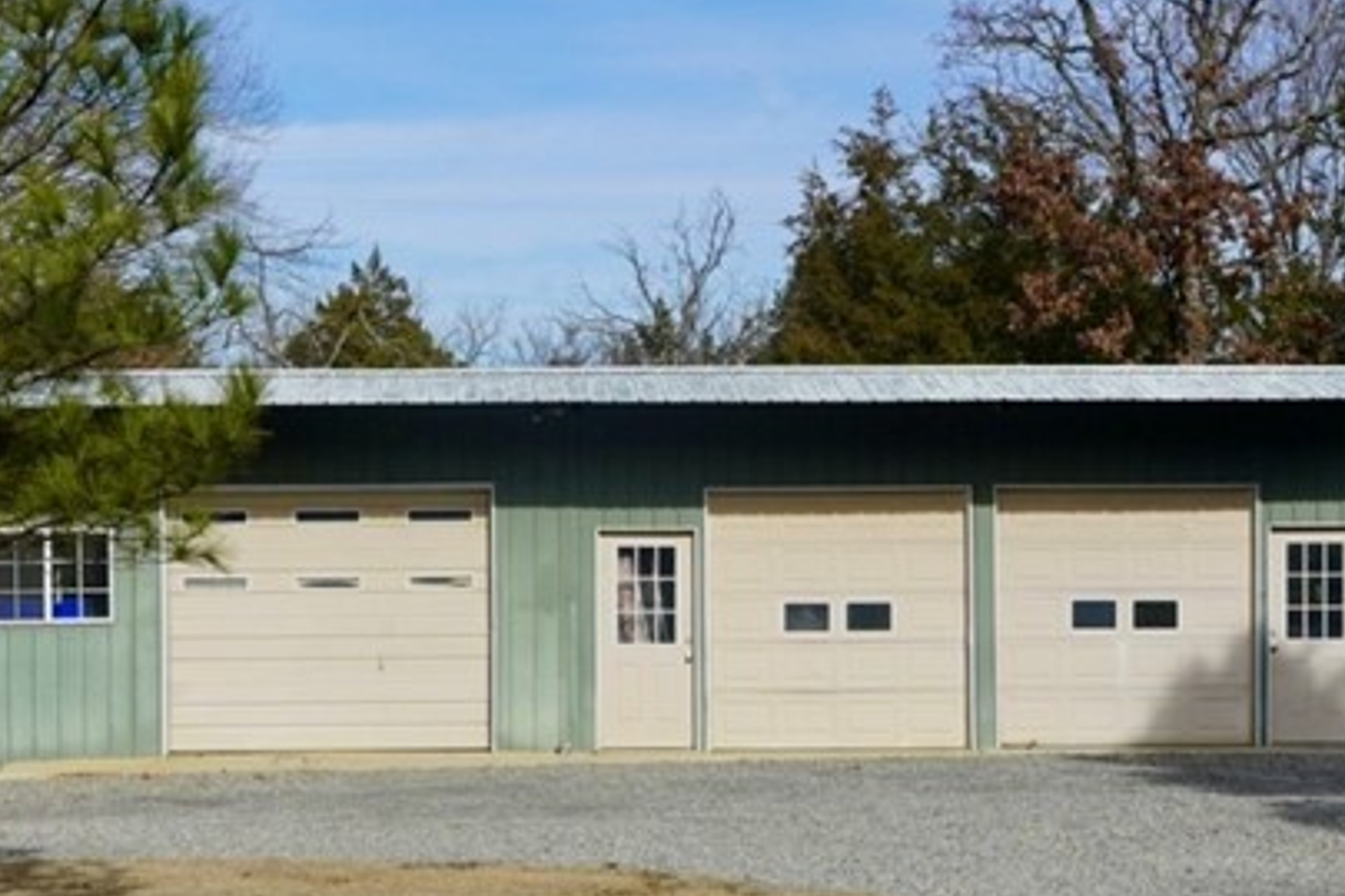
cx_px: 591
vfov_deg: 18.2
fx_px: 2802
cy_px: 518
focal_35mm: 75
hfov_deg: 27.0
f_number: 14
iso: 100
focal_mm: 28
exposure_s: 1/125
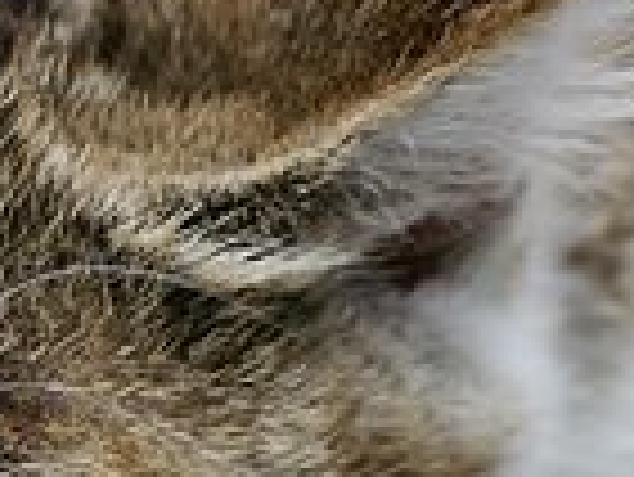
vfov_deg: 2.1
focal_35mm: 708
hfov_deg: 2.8
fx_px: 12974
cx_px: -198
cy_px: 194
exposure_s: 1/750
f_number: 4.5
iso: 400
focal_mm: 135
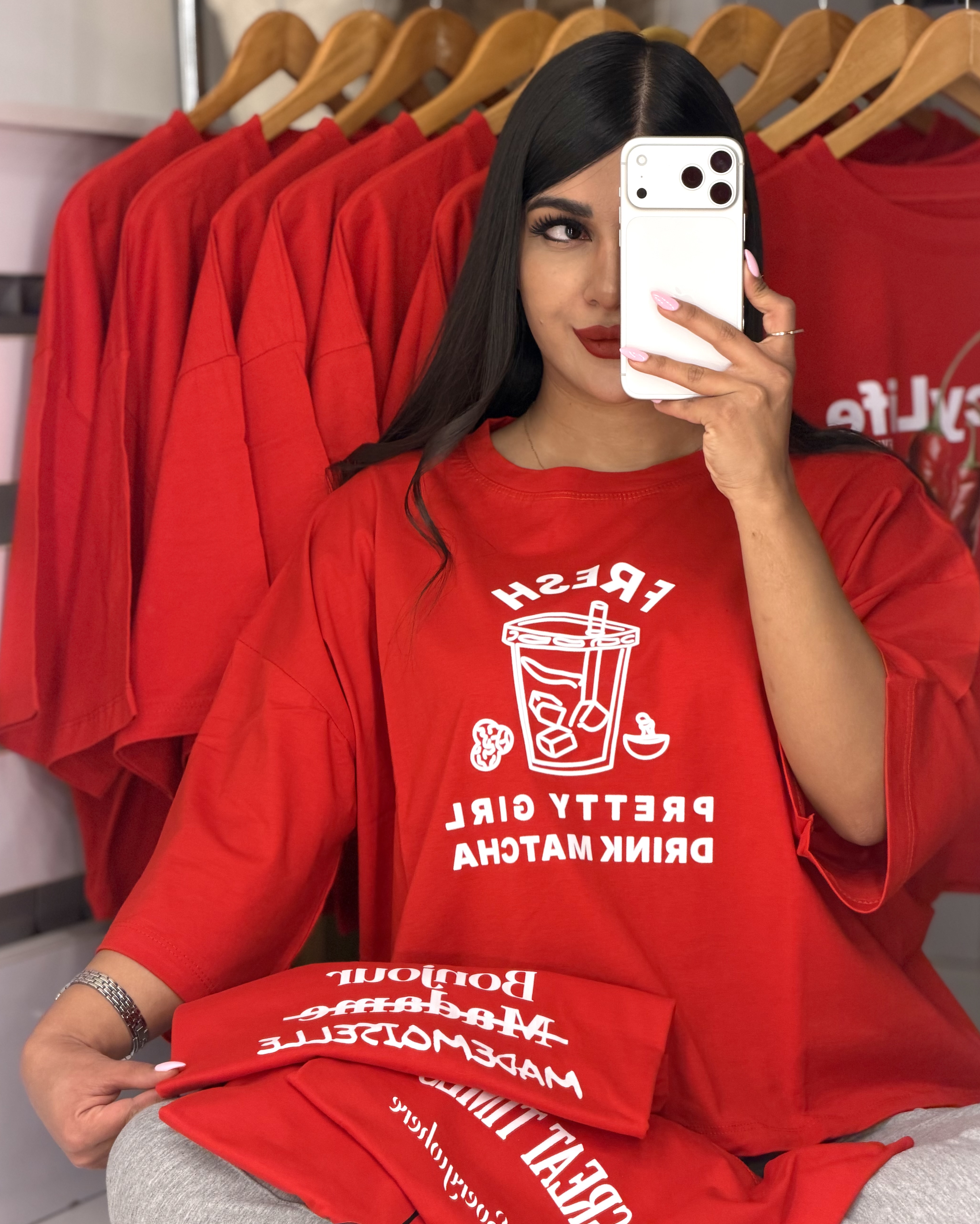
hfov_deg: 14.3
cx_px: 495
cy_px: 655
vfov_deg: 17.8
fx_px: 3915
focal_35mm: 108
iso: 64
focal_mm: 16.89
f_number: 2.8
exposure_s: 1/100
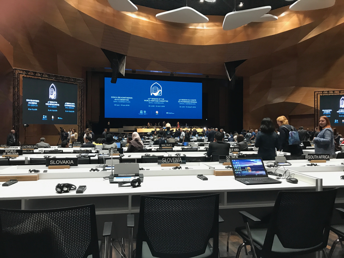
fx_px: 278
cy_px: 129
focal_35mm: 28
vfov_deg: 49.7
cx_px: 172
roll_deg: +0.9
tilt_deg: -1.8
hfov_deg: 63.4
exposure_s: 1/16
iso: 80
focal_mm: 3.99
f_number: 1.8
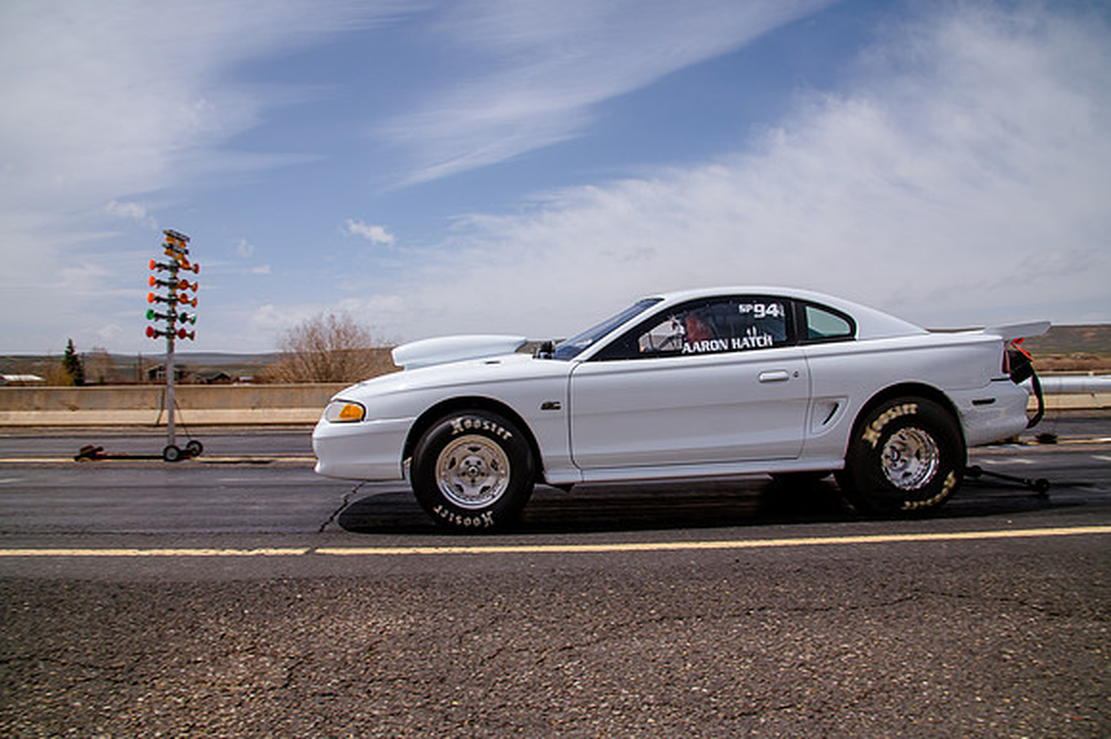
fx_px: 747
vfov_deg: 52.7
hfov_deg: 73.3
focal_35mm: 24
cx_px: 553
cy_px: 370
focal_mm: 24
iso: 200
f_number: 10
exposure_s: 1/500
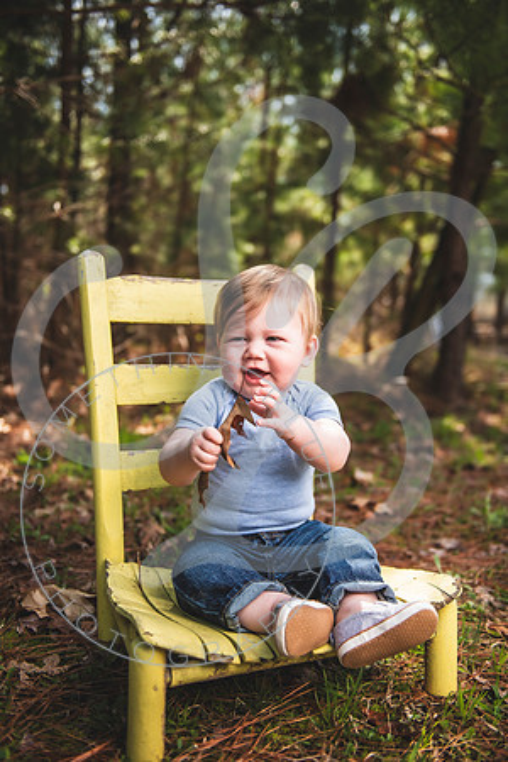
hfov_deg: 37.9
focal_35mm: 35
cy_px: 381
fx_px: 741
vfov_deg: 54.4
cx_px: 254
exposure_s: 1/640
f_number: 2.8
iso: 100
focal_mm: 35
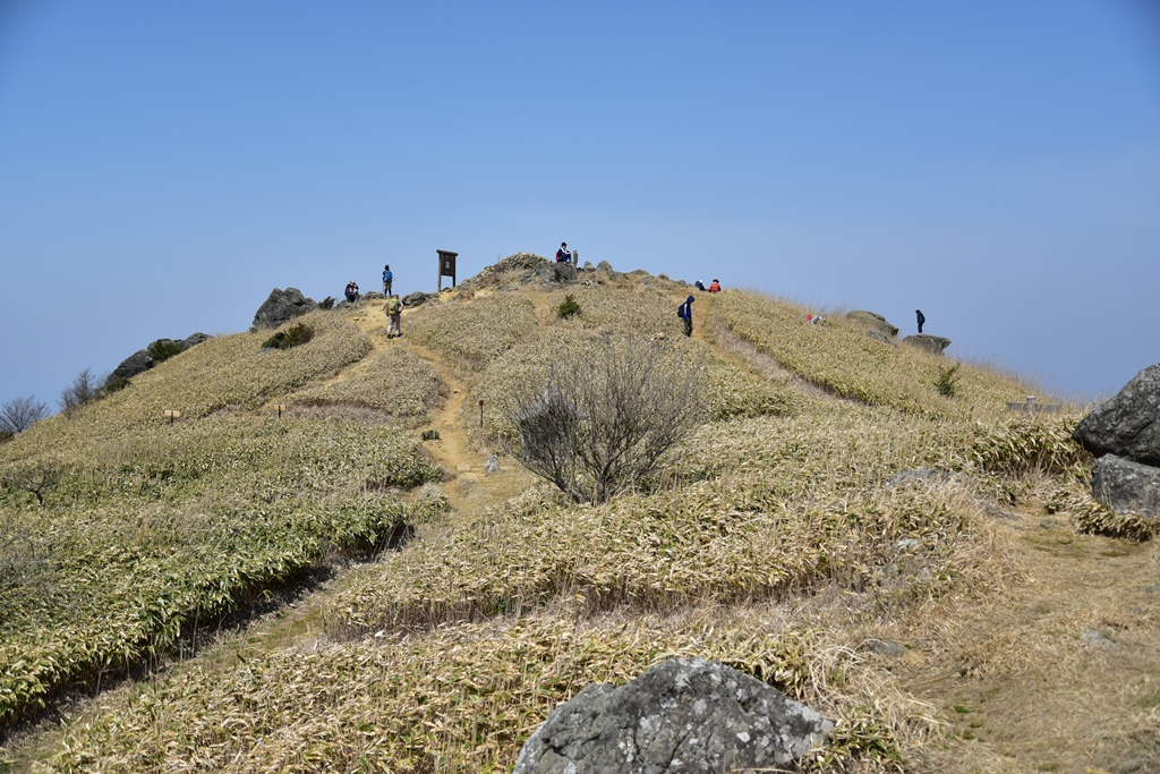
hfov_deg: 54.4
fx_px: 1128
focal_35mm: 35
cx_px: 580
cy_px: 387
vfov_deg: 37.9
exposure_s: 1/3200
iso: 200
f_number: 4
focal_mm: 35
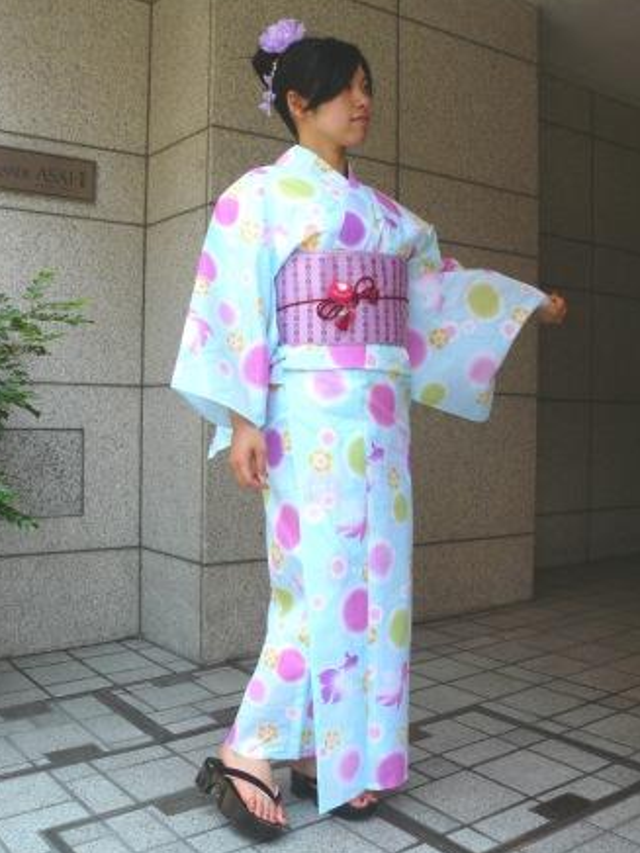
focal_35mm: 37
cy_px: 423
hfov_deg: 38.7
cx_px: 317
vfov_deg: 50.1
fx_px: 912
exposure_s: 1/125
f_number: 4
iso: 100
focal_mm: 6
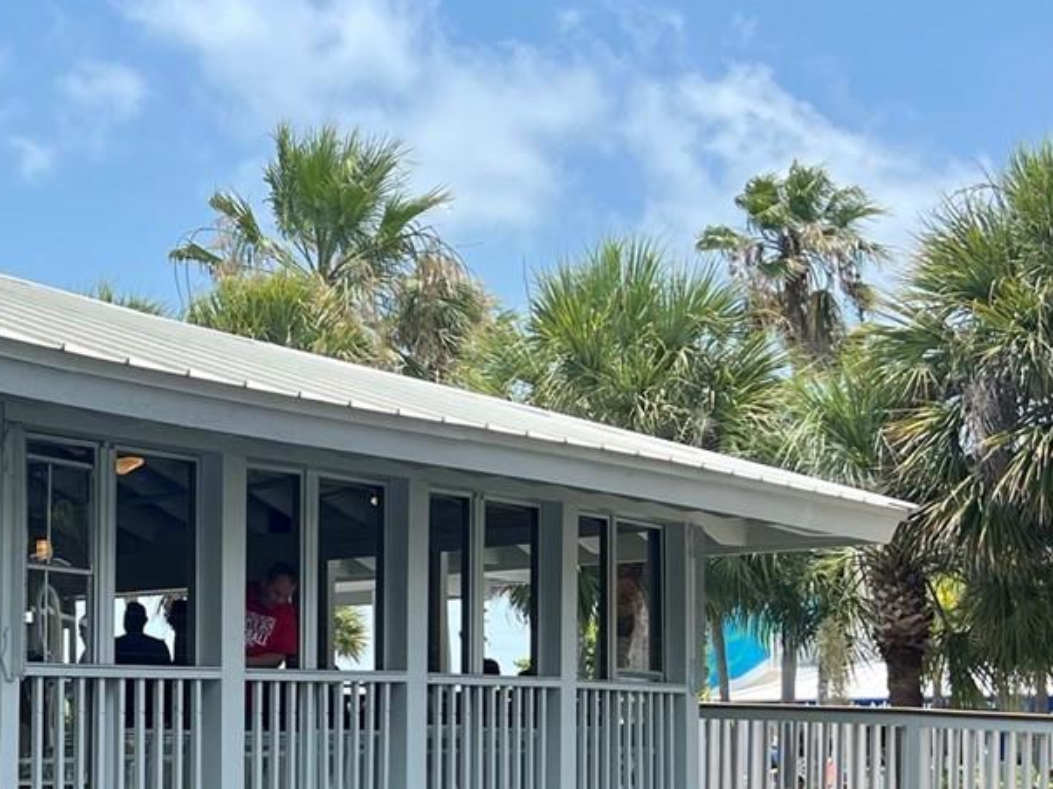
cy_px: 712
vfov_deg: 20.8
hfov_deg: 27.0
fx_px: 2099
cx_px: 65
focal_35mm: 69
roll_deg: -0.3
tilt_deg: +0.1
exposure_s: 1/3968
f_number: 1.5
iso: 50
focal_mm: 5.7
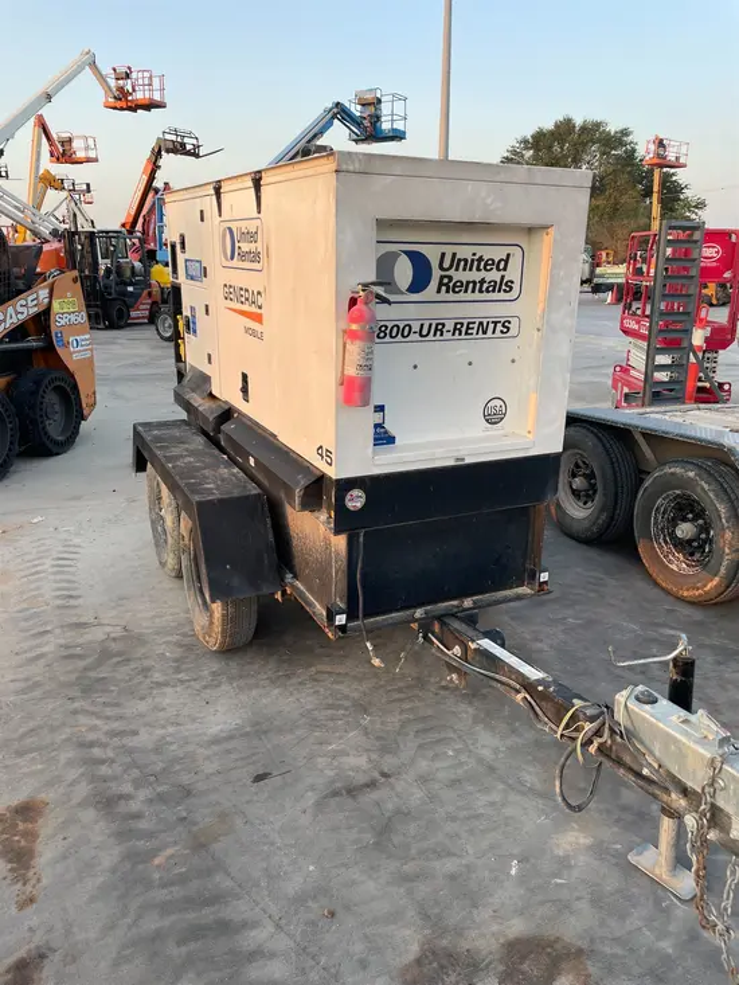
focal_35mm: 26
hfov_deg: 53.1
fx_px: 740
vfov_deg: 67.3
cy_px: 492
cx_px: 370
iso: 32
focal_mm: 4.2
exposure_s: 1/203
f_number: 1.6
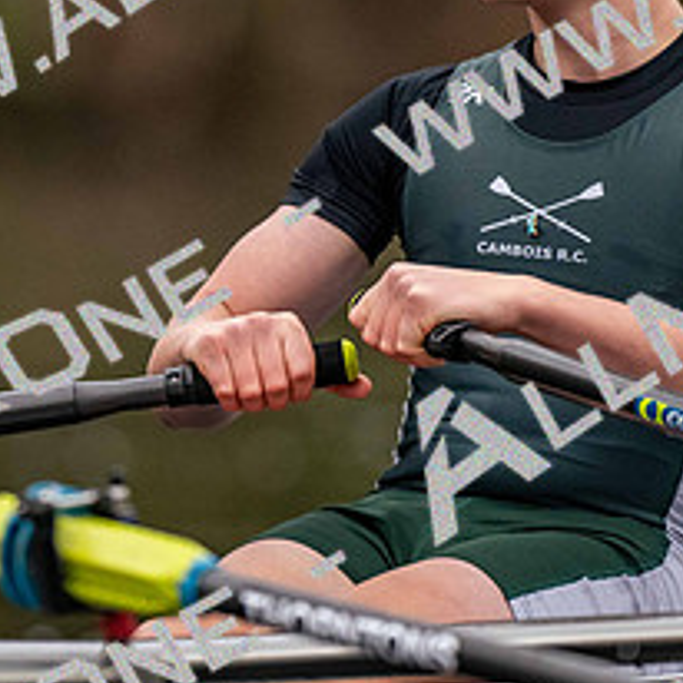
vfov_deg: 1.2
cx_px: 133
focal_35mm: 1435
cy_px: 230
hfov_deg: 1.2
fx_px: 32033
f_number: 4
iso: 3600
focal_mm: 600
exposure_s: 1/2500
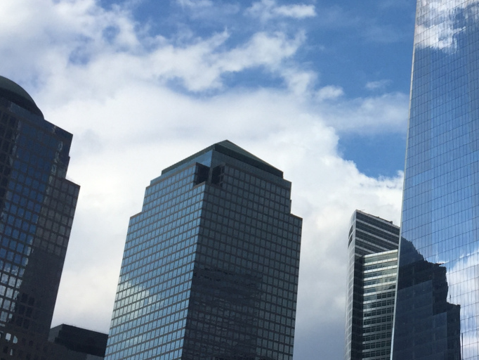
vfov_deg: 21.2
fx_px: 941
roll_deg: +0.0
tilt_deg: +34.5
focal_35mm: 68
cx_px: 439
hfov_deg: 27.4
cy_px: 41
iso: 32
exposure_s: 1/3049
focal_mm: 4.15
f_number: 2.2
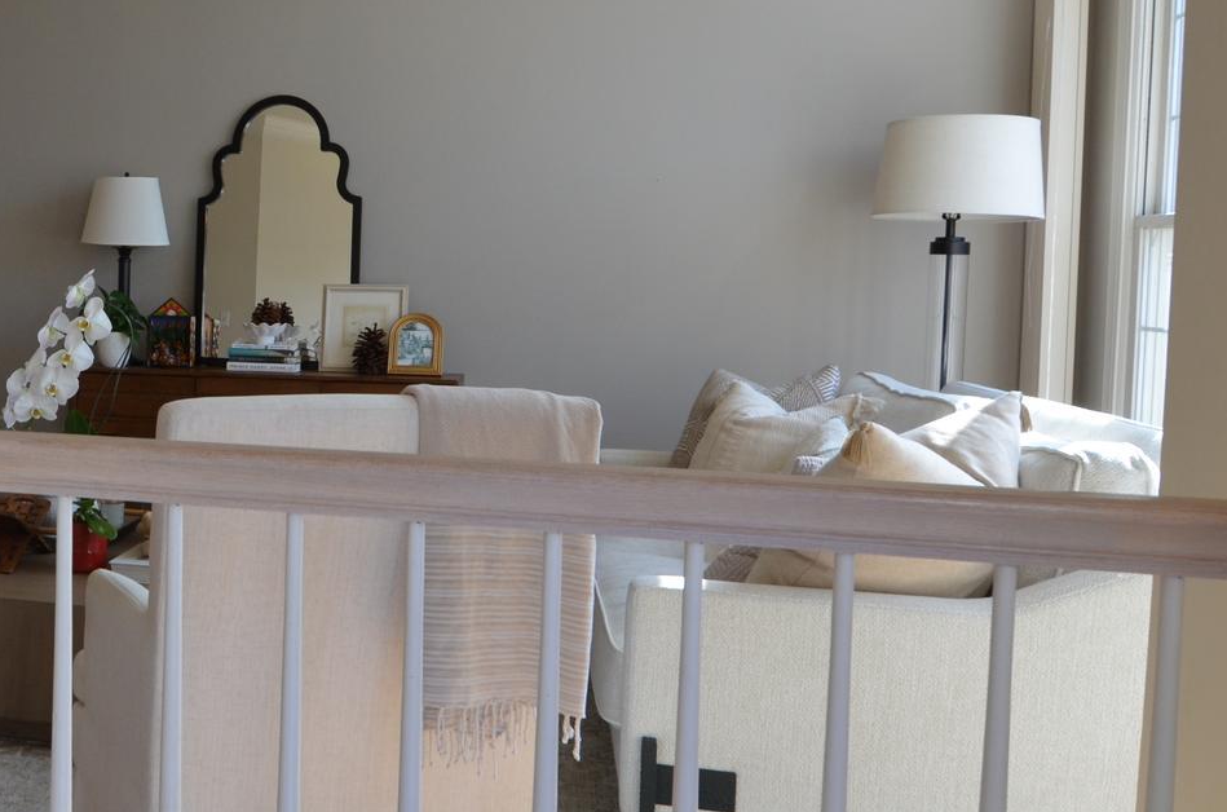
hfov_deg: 40.9
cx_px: 16
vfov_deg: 31.6
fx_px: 1431
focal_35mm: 42
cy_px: 314
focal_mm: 13
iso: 400
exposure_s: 1/100
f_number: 5
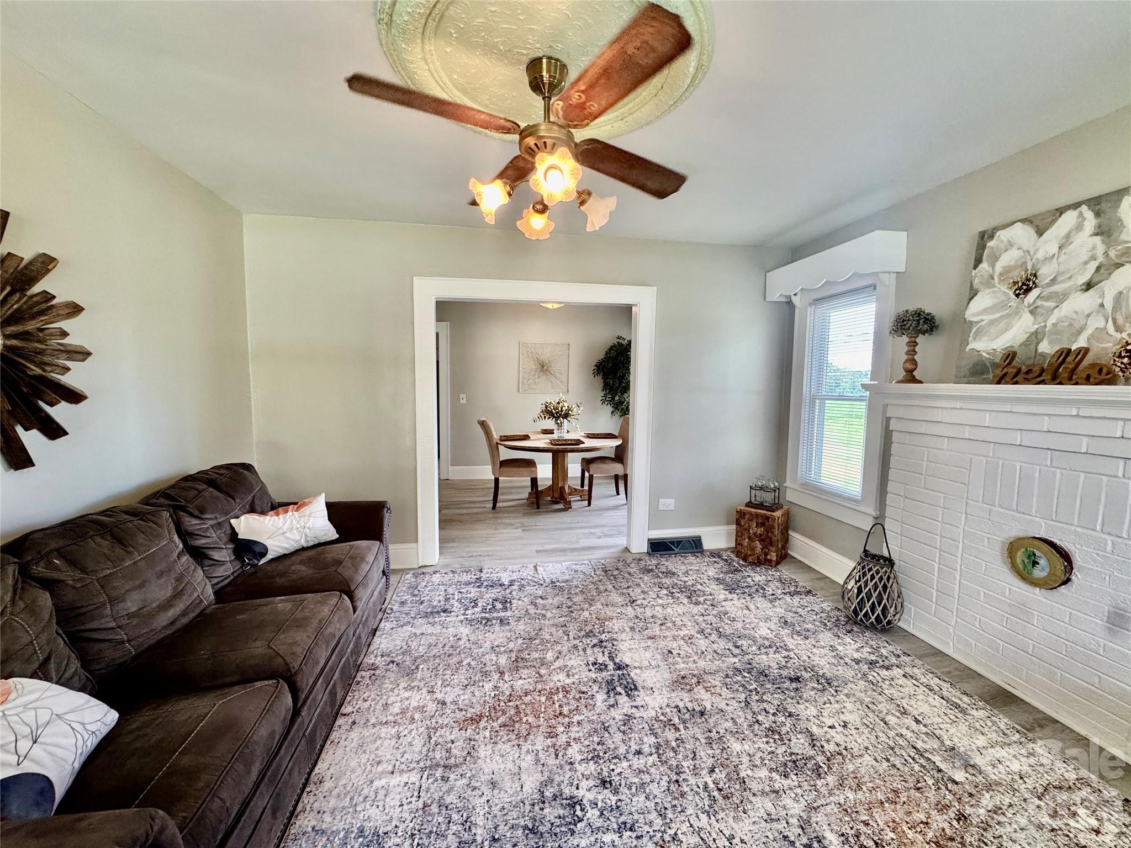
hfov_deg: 102.1
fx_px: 457
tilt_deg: -5.9
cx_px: 566
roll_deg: -0.8
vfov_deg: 85.7
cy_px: 424
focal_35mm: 14
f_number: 2.2
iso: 250
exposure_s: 1/120
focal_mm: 2.22
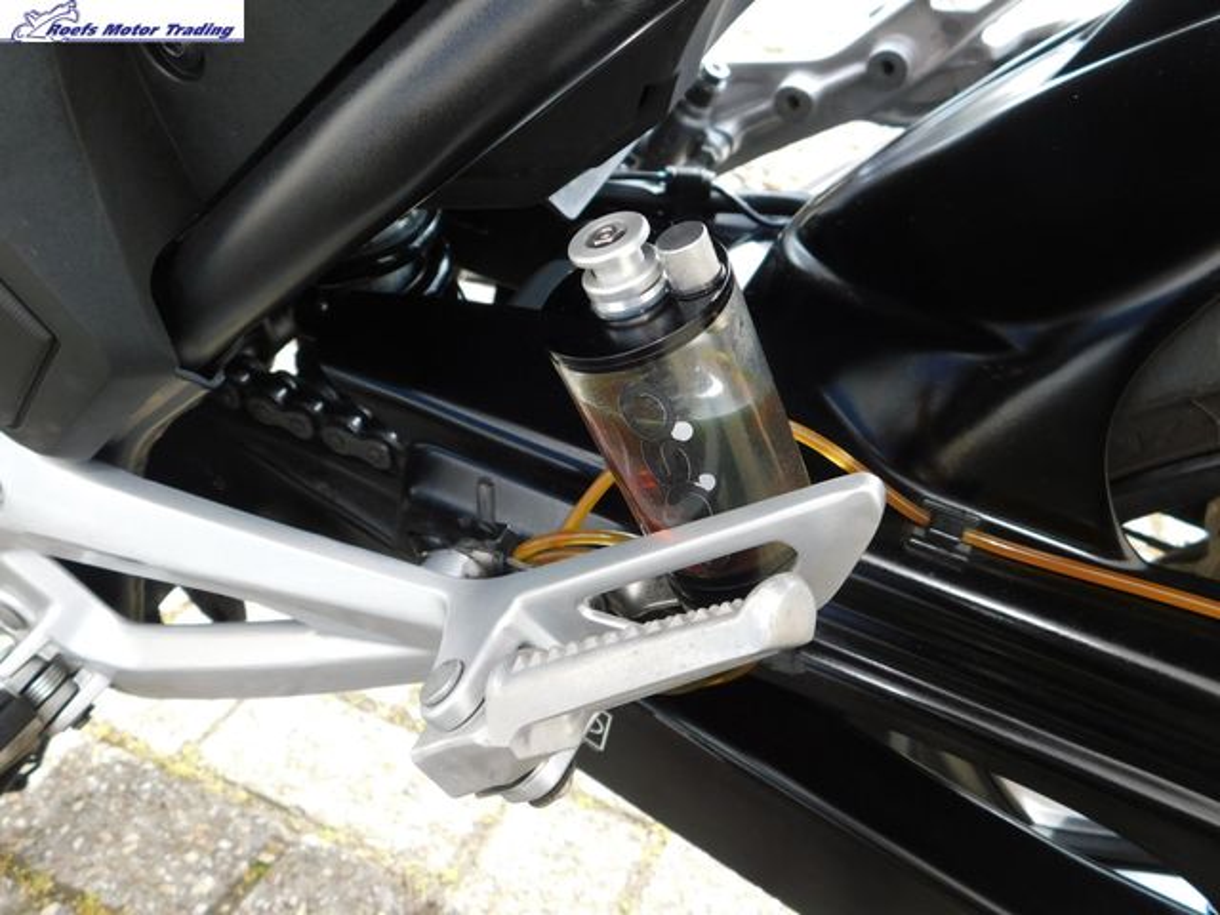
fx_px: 1057
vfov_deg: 46.8
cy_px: 458
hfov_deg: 60.0
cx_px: 610
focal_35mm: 30
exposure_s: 1/125
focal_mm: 5.3
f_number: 3.2
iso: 125
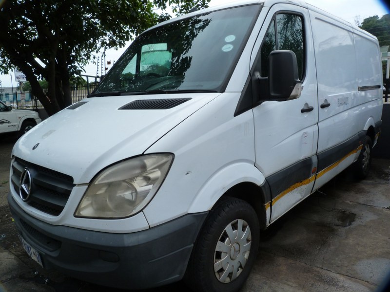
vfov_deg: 54.9
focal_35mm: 25
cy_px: 146
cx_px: 195
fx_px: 282
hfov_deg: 69.4
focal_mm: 4.5
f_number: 5.6
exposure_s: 1/250
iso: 125
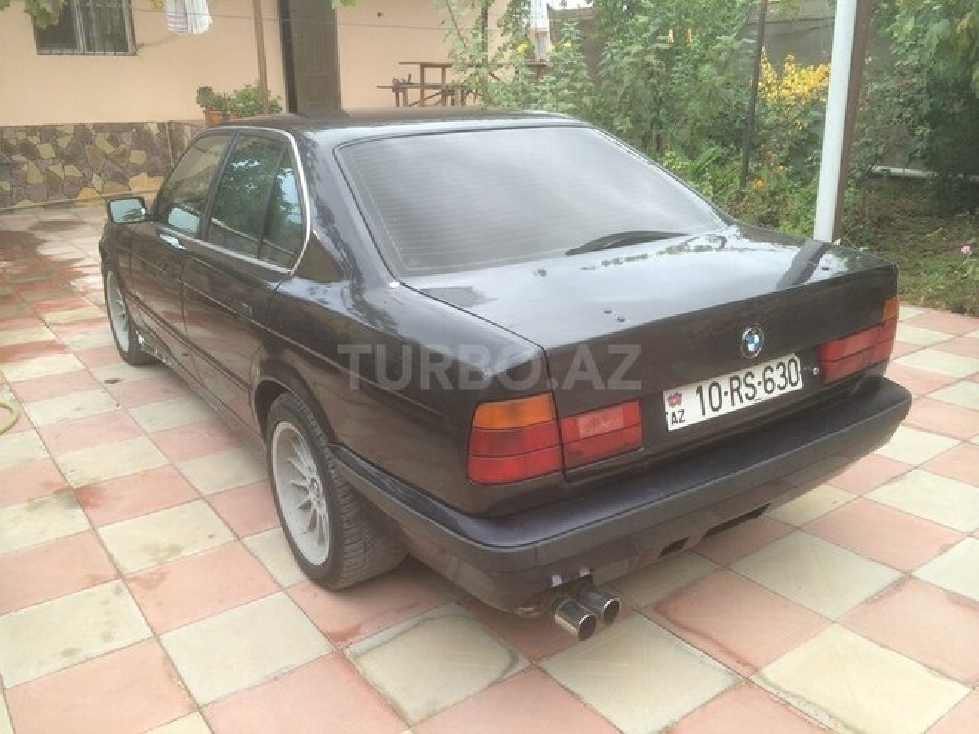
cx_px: 490
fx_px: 820
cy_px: 367
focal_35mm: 29
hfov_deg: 61.7
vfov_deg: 48.2
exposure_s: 1/50
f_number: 2.2
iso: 40
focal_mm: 4.15
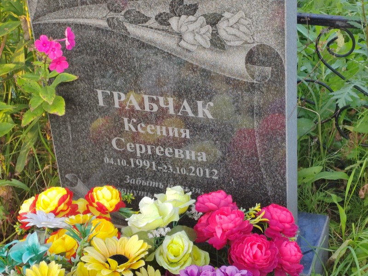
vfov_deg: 18.2
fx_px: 861
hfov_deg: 24.1
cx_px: 184
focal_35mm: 81
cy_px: 138
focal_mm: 5.52
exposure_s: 1/110
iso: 100
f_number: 1.9
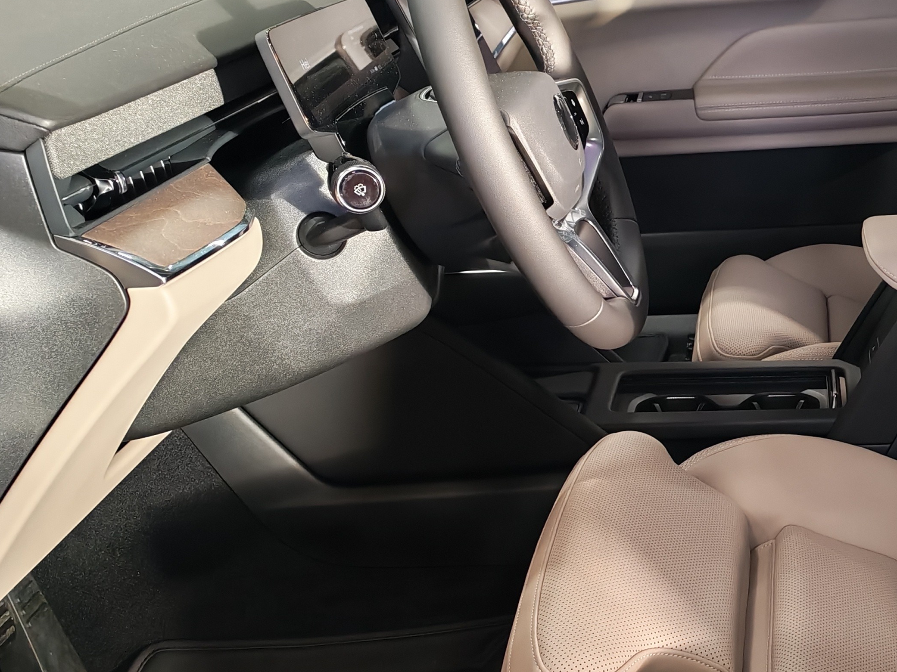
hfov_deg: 30.4
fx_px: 1581
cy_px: 311
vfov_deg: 24.0
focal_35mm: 61
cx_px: 798
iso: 348
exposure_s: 1/100
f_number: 1.9
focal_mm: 6.12
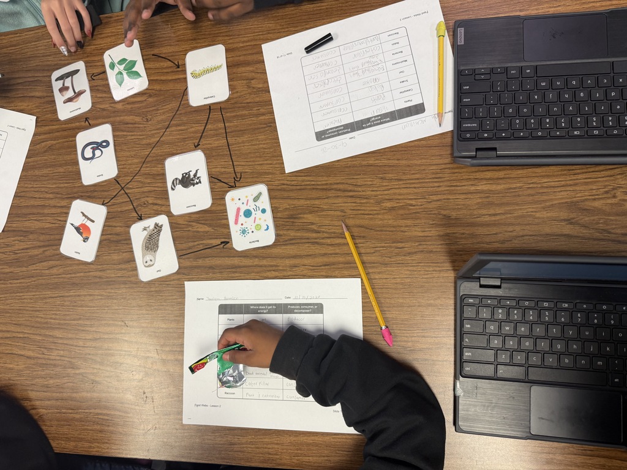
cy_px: 235
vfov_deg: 56.8
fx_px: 435
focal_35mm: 24
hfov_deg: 71.6
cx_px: 314
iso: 125
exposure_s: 1/111
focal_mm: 6.76
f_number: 1.78
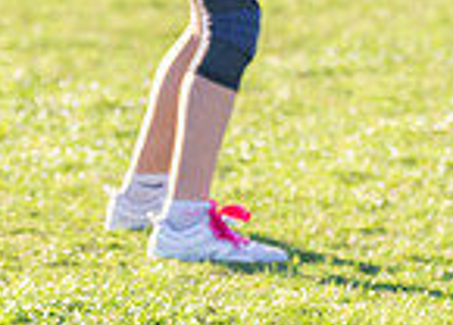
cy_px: -237
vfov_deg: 2.4
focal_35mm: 605
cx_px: -29
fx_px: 7795
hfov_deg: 3.3
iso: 500
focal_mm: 105
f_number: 2.8
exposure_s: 1/2500
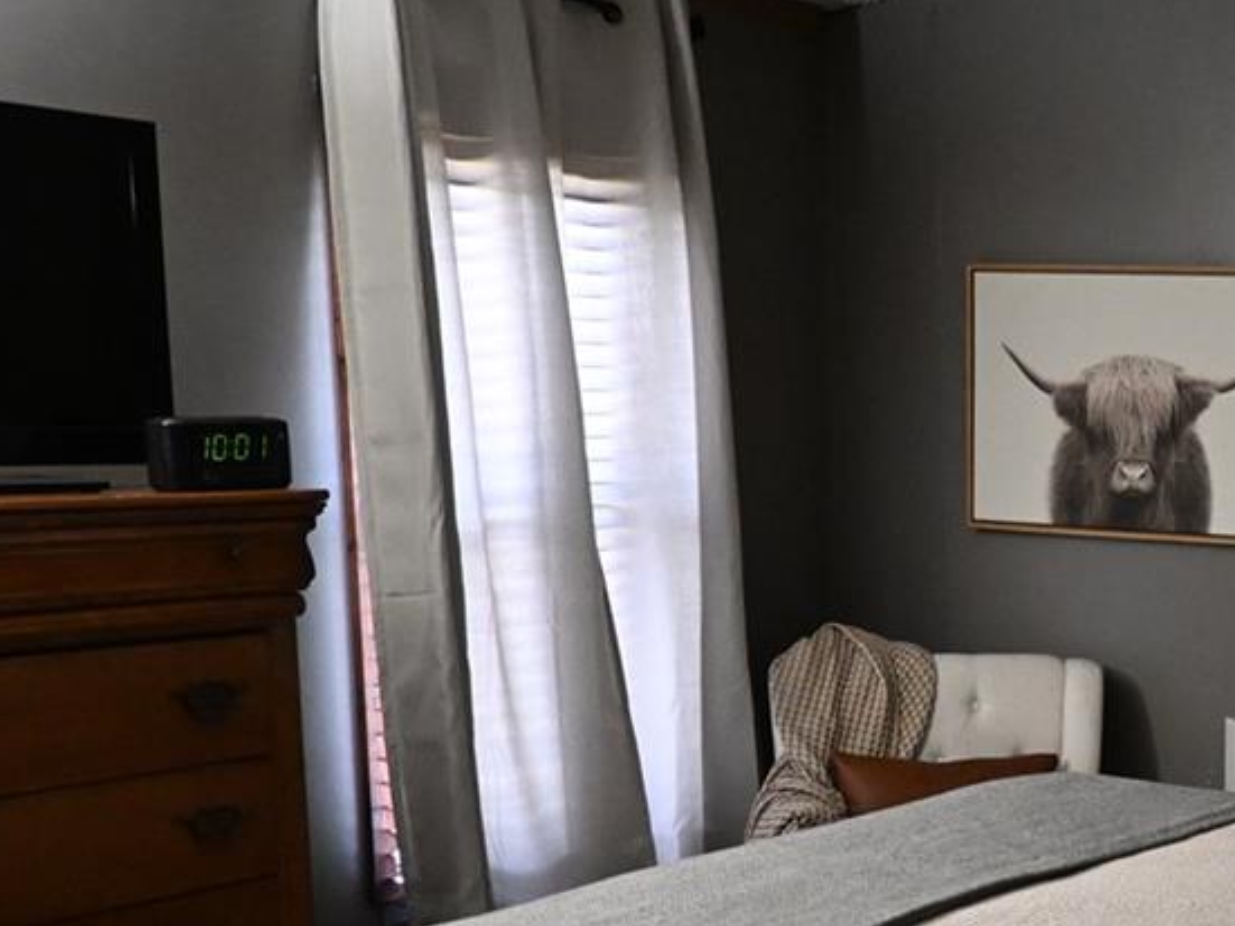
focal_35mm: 67
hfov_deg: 27.5
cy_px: 939
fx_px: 2390
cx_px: 1210
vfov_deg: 21.1
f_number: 3.5
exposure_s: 1/80
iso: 3200
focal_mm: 16
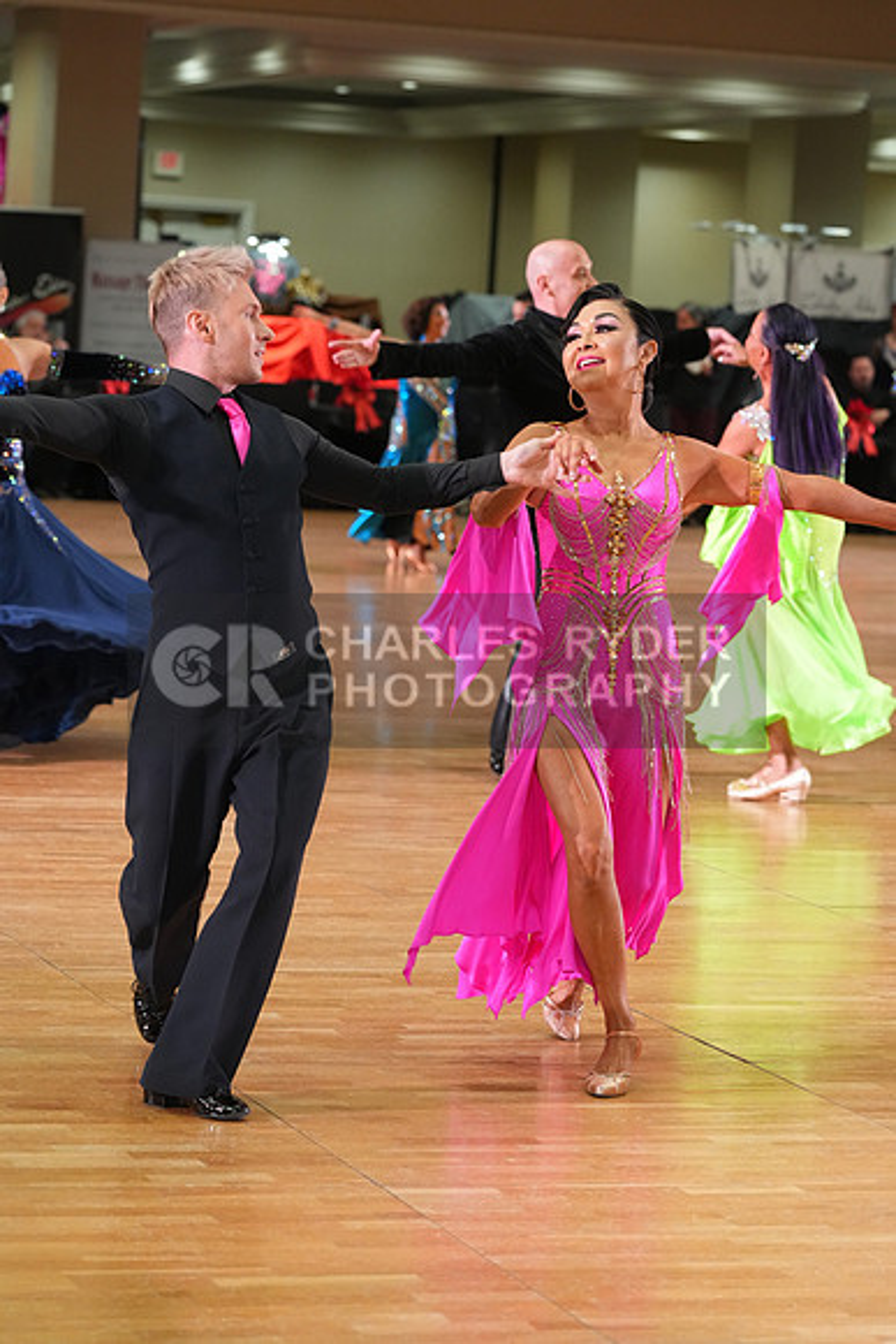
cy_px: 672
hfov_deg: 12.0
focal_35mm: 114
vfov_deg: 17.9
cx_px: 448
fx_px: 4253
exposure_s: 1/200
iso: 3200
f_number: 5
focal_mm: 114
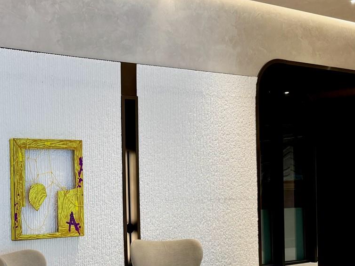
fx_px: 523
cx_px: 45
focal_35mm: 51
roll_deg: +0.0
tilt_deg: -0.1
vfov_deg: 28.2
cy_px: 192
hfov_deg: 35.6
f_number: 1.78
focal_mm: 6.76
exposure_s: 1/120
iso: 160
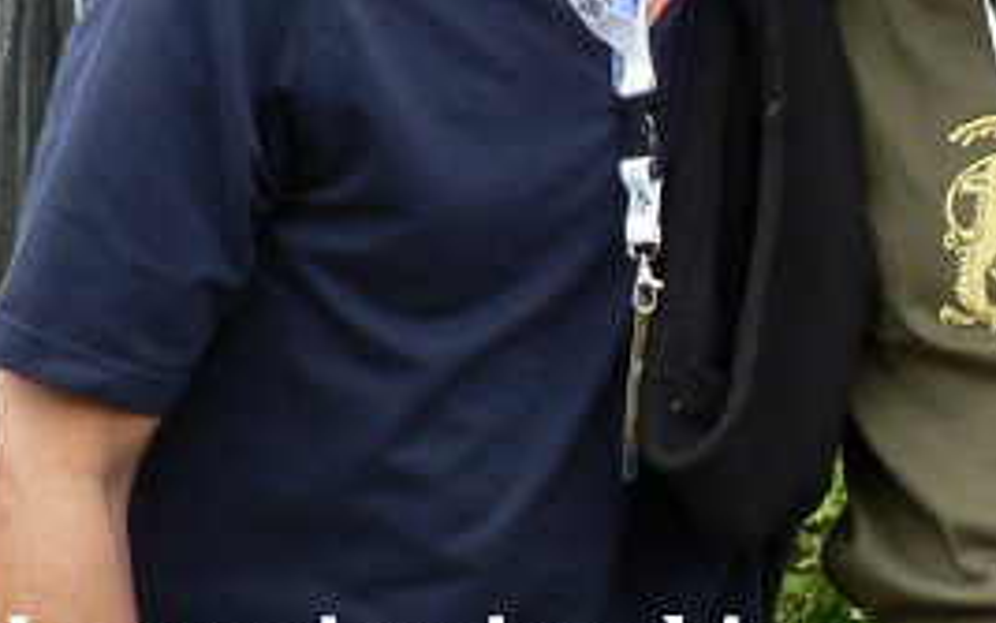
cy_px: -142
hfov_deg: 23.2
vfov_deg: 15.0
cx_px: 1080
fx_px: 2281
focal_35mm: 84
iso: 64
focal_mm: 6
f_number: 4
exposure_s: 1/100
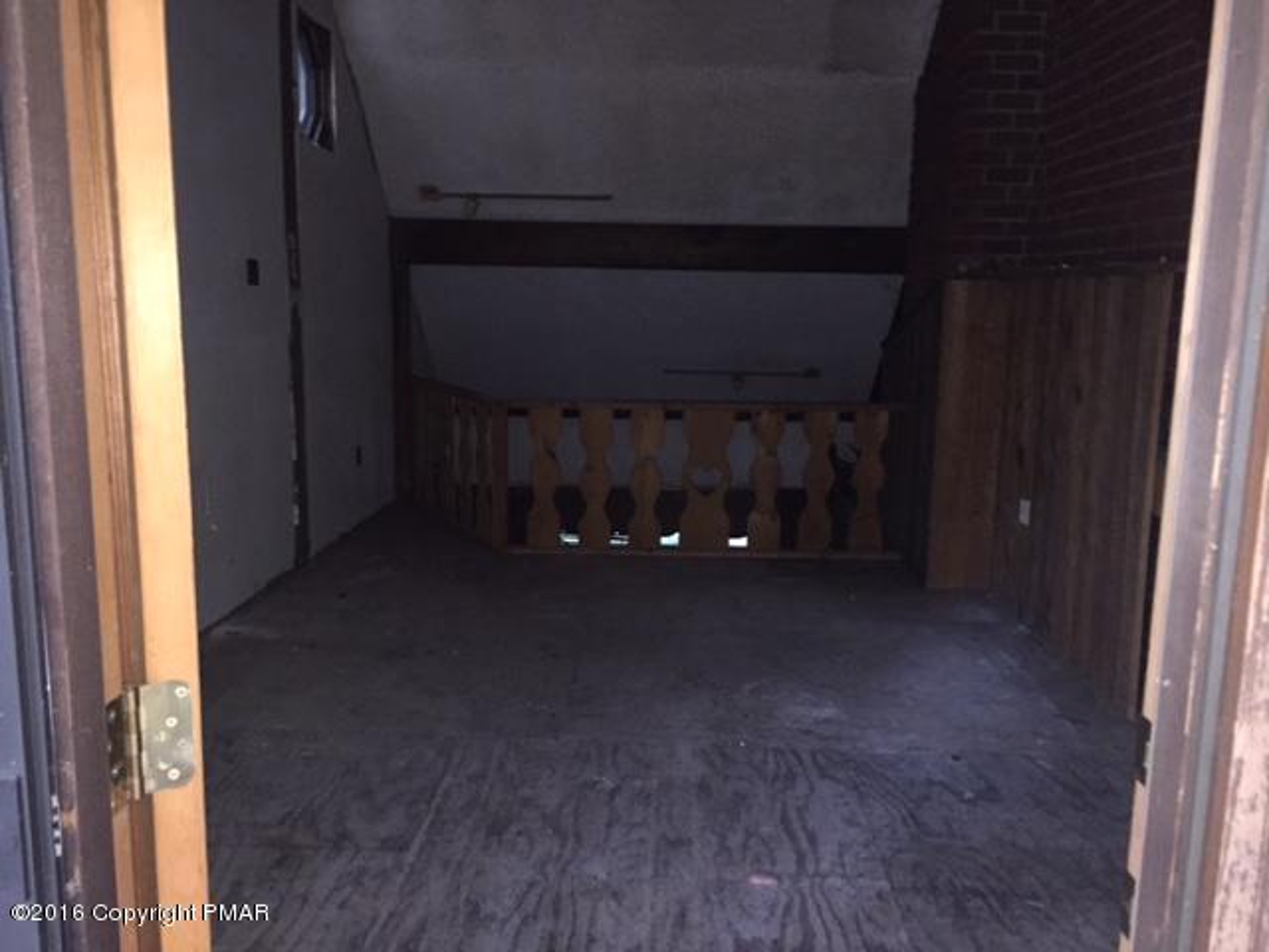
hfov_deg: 61.7
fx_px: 1063
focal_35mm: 29
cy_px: 476
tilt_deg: -9.4
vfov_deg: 48.2
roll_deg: -1.9
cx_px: 634
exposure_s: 1/16
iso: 320
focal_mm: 4.15
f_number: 2.2
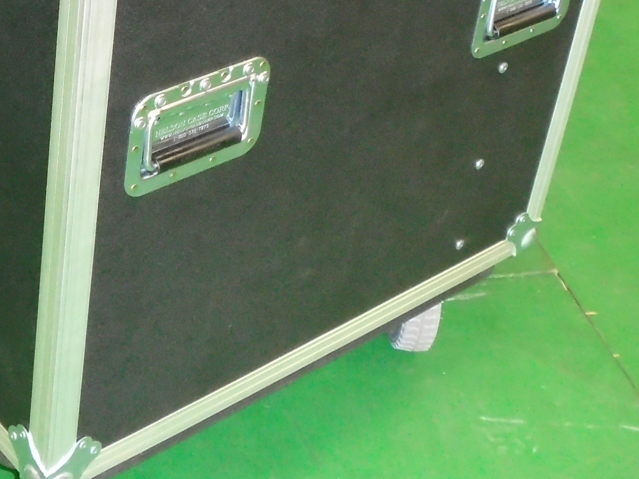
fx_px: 1477
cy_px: -38
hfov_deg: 23.8
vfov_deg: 17.8
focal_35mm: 80
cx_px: 81
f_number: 3.5
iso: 400
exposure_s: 1/40
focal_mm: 5.5
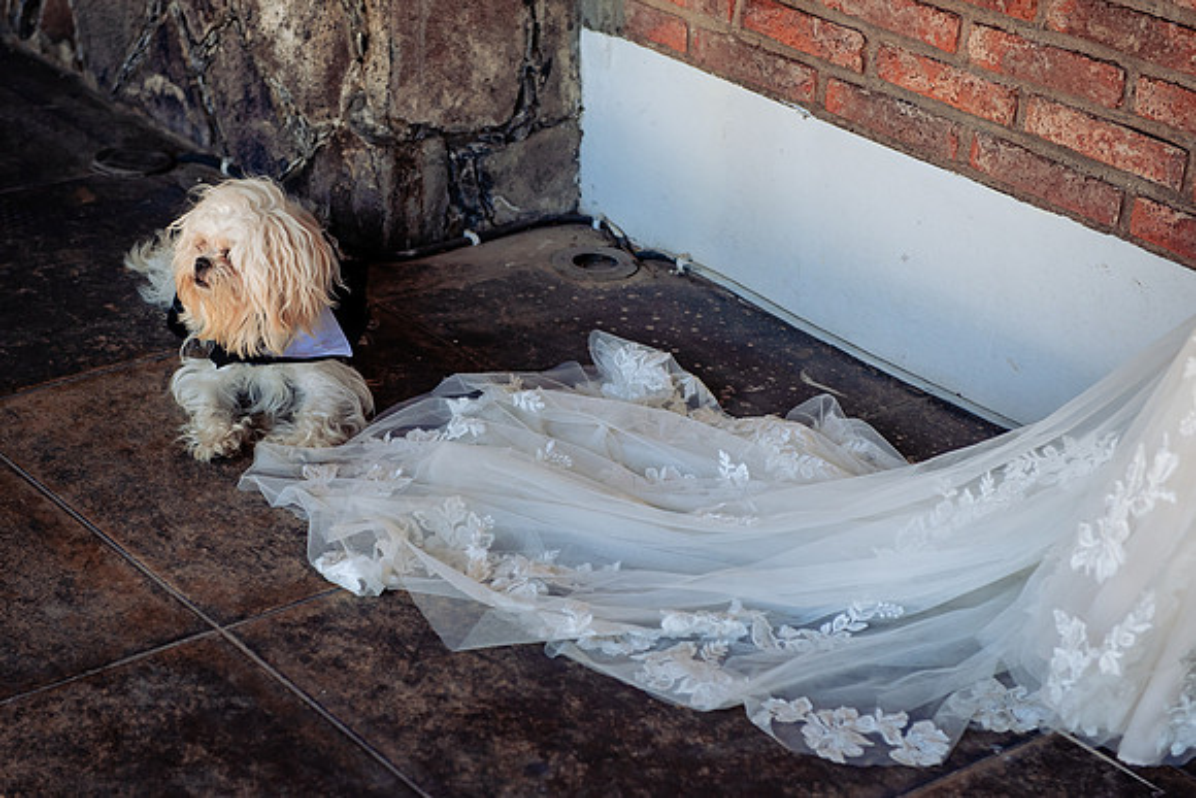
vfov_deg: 17.3
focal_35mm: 79
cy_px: 411
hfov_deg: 25.7
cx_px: 538
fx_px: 2621
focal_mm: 70
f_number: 4
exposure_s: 1/500
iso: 400
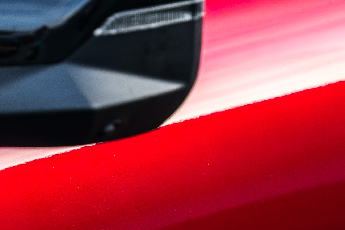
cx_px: -34
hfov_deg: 2.6
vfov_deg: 1.7
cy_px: 424
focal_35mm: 804
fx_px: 7704
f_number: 2.8
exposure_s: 1/400
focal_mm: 160
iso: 250
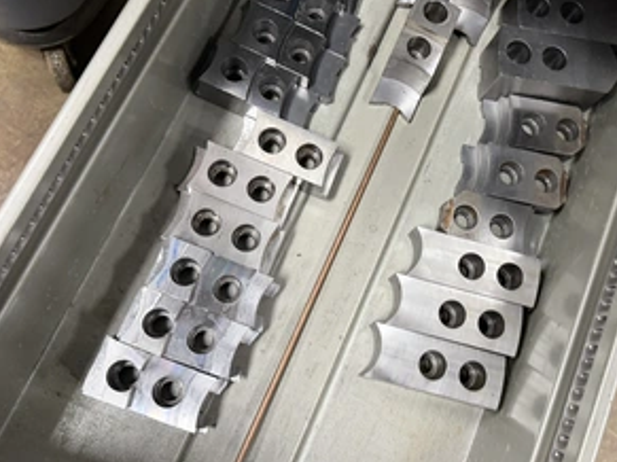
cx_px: 365
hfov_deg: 55.0
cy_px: 227
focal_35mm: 33
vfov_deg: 42.9
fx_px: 588
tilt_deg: -74.1
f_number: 1.78
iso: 400
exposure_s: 1/60
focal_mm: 6.76
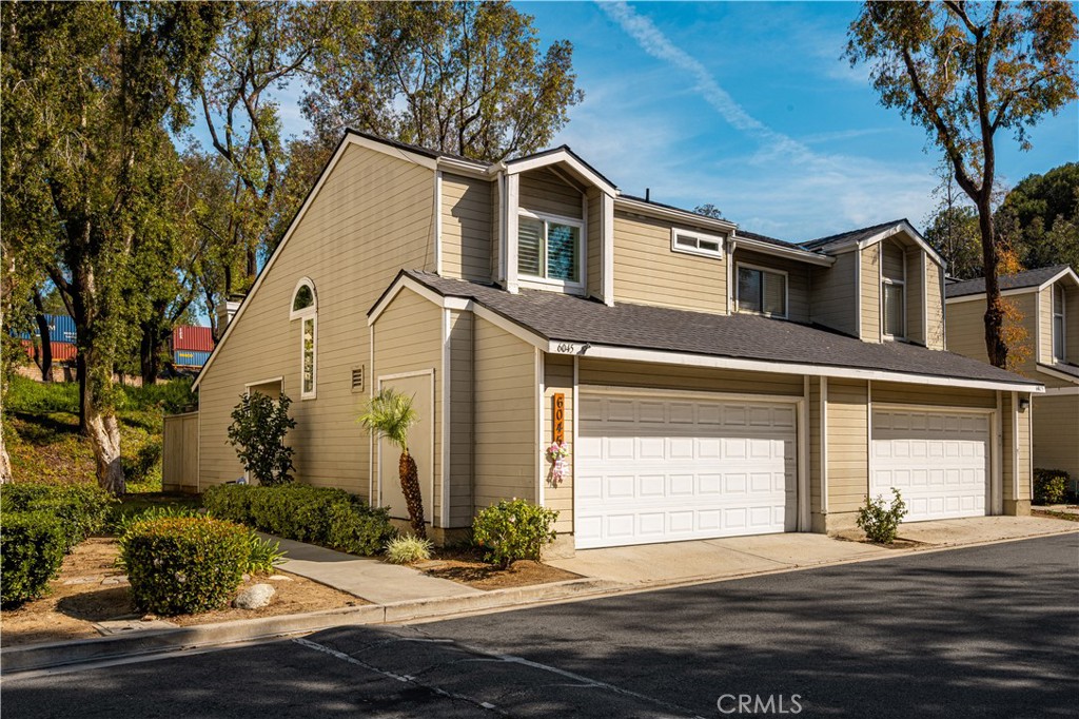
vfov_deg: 55.1
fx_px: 689
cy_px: 360
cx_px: 540
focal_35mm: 23
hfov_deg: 76.1
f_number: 16
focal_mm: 23
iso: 80
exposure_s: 1/160
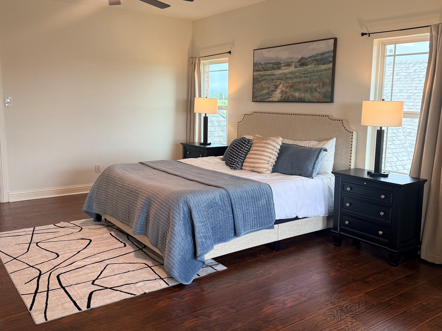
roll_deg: -1.1
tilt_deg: -8.1
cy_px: 155
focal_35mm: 32
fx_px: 409
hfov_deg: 56.8
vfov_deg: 44.1
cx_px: 231
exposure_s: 1/120
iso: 125
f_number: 1.78
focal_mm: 6.76
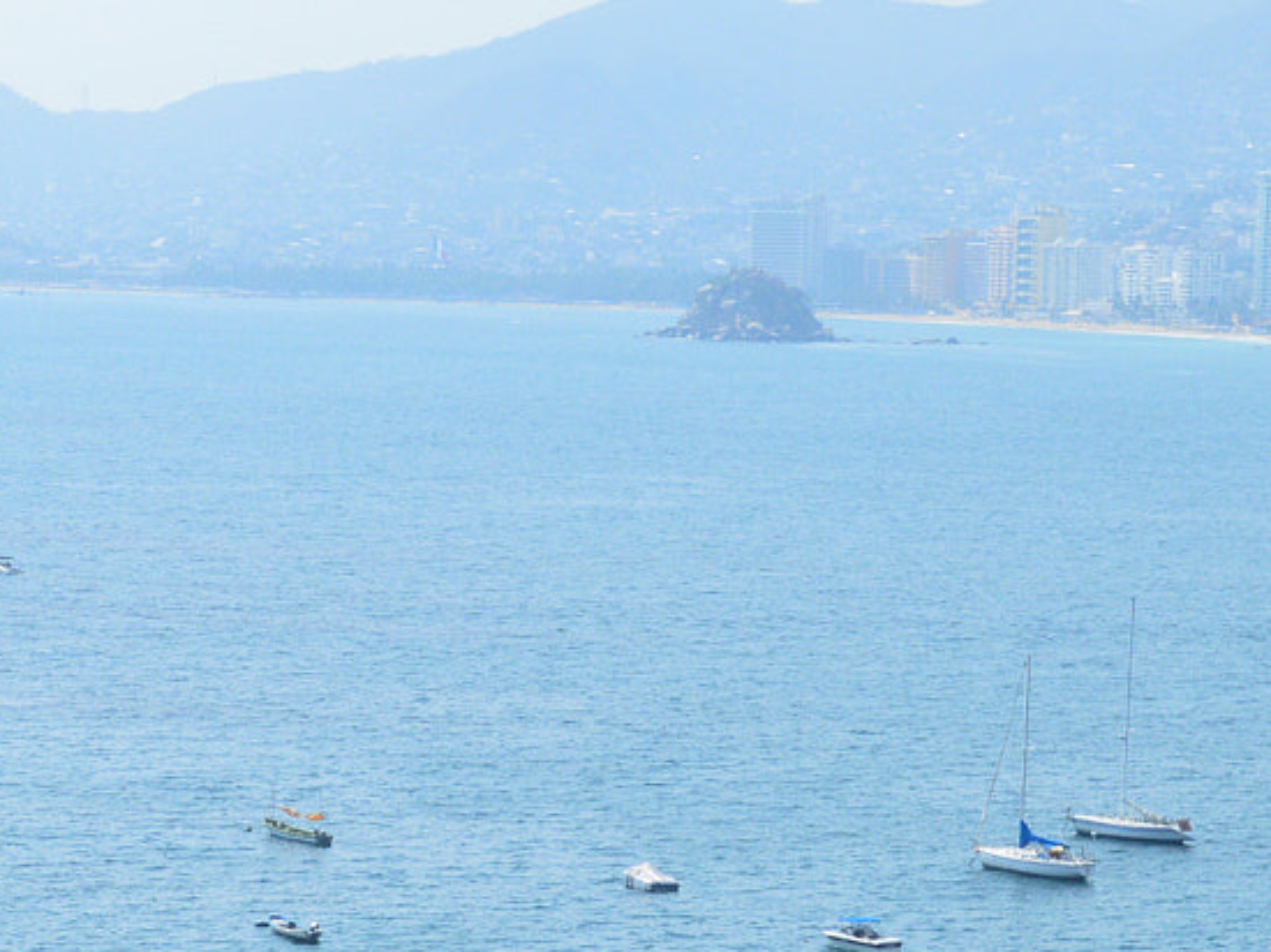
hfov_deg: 13.1
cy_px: 1044
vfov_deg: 9.7
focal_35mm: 151
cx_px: 538
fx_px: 5542
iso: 400
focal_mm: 36
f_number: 11
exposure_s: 1/500
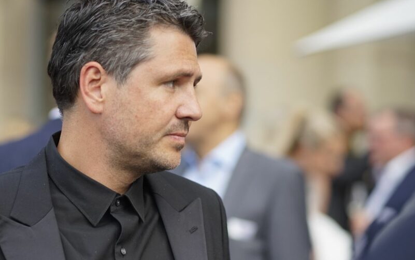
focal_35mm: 146
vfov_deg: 9.0
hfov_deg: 14.3
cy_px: 197
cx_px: 167
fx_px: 1652
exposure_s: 1/500
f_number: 2
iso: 200
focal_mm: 85
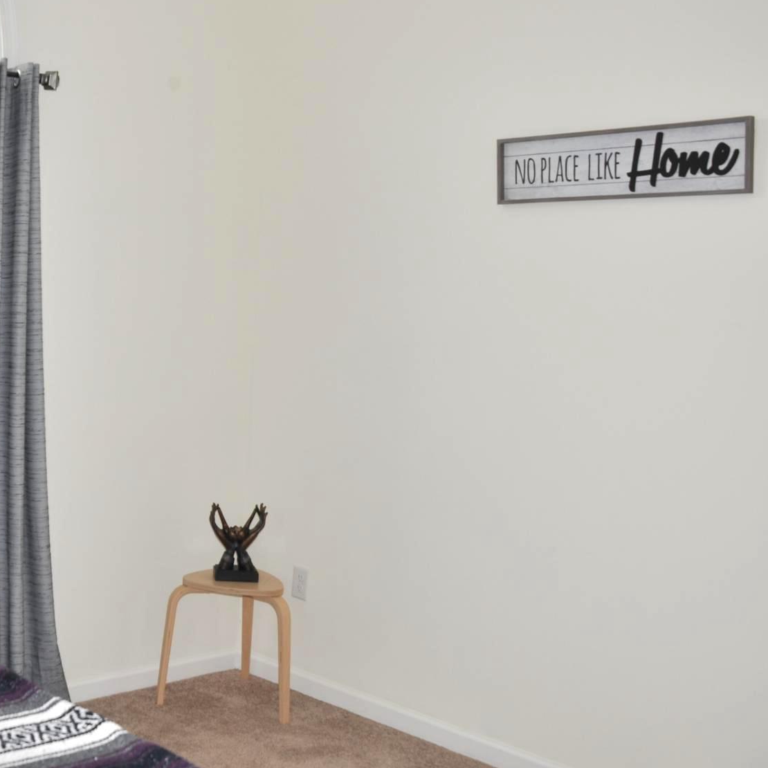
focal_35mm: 47
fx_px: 1180
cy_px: 320
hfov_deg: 33.9
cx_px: 60
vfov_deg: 36.0
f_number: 7.1
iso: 200
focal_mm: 20
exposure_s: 1/200
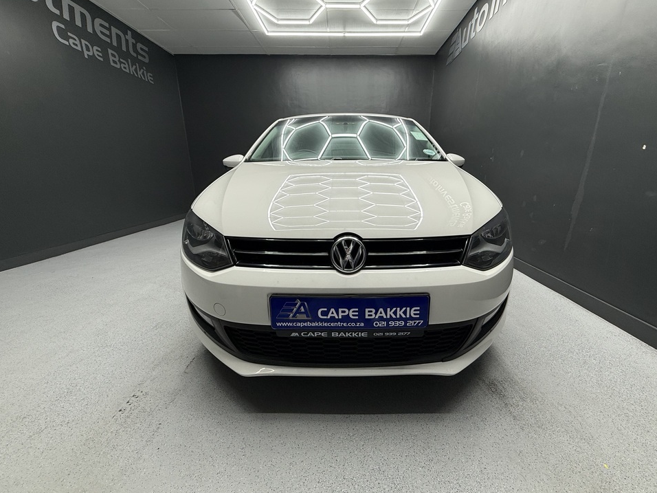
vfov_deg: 81.7
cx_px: 347
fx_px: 285
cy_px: 260
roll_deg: +2.1
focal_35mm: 15
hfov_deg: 98.1
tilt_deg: -18.6
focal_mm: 2.22
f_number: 2.2
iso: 80
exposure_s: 1/99
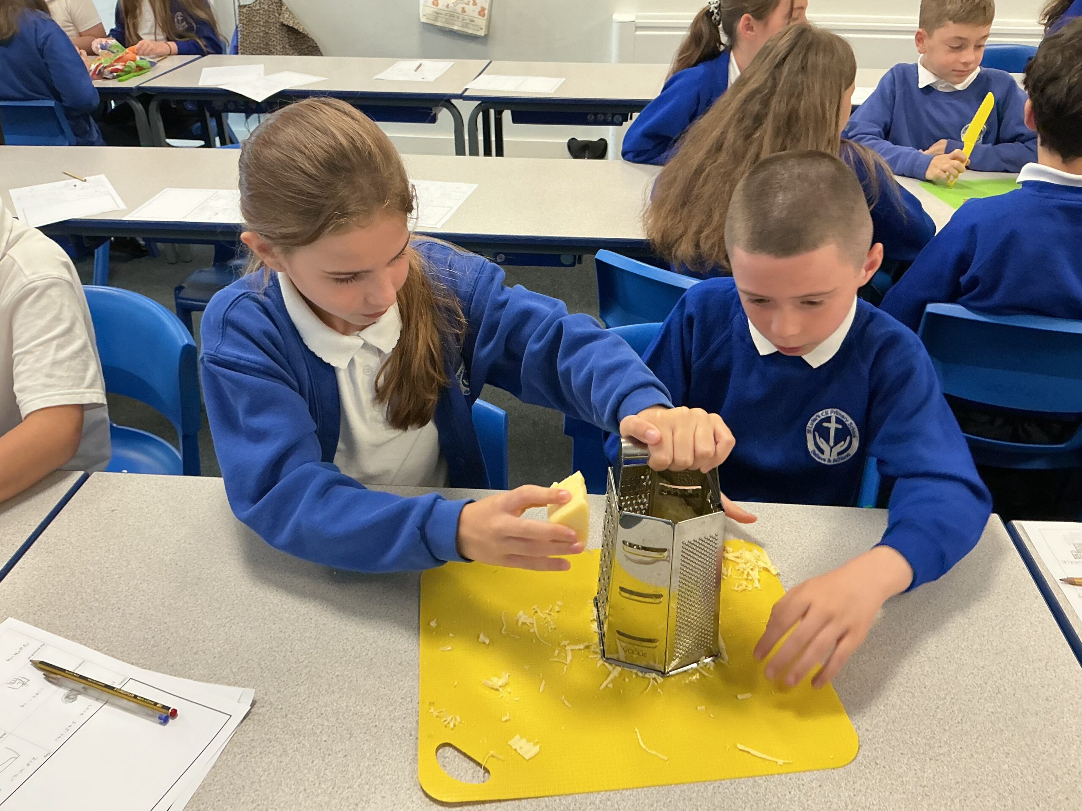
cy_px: 406
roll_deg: +1.2
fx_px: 906
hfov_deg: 61.7
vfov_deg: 48.2
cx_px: 541
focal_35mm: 29
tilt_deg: -32.4
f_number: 1.8
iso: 125
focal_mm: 3
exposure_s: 1/60
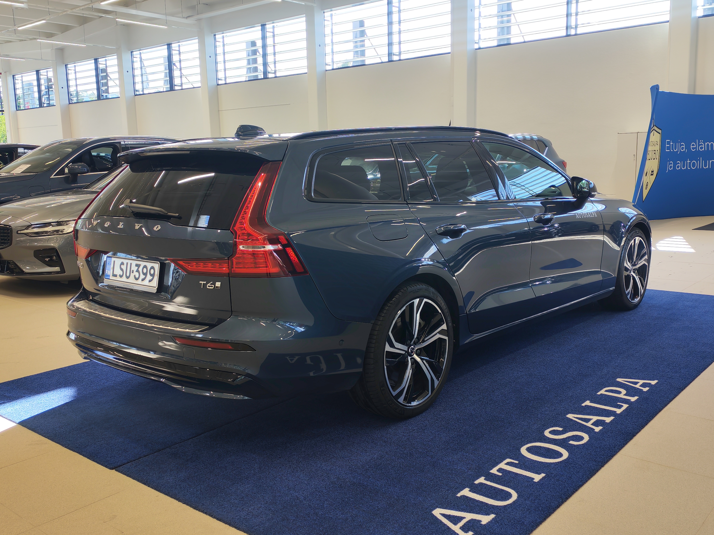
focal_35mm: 34
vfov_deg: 41.8
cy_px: 268
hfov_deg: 54.0
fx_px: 701
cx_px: 357
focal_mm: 6.12
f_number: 1.9
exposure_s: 1/100
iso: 84
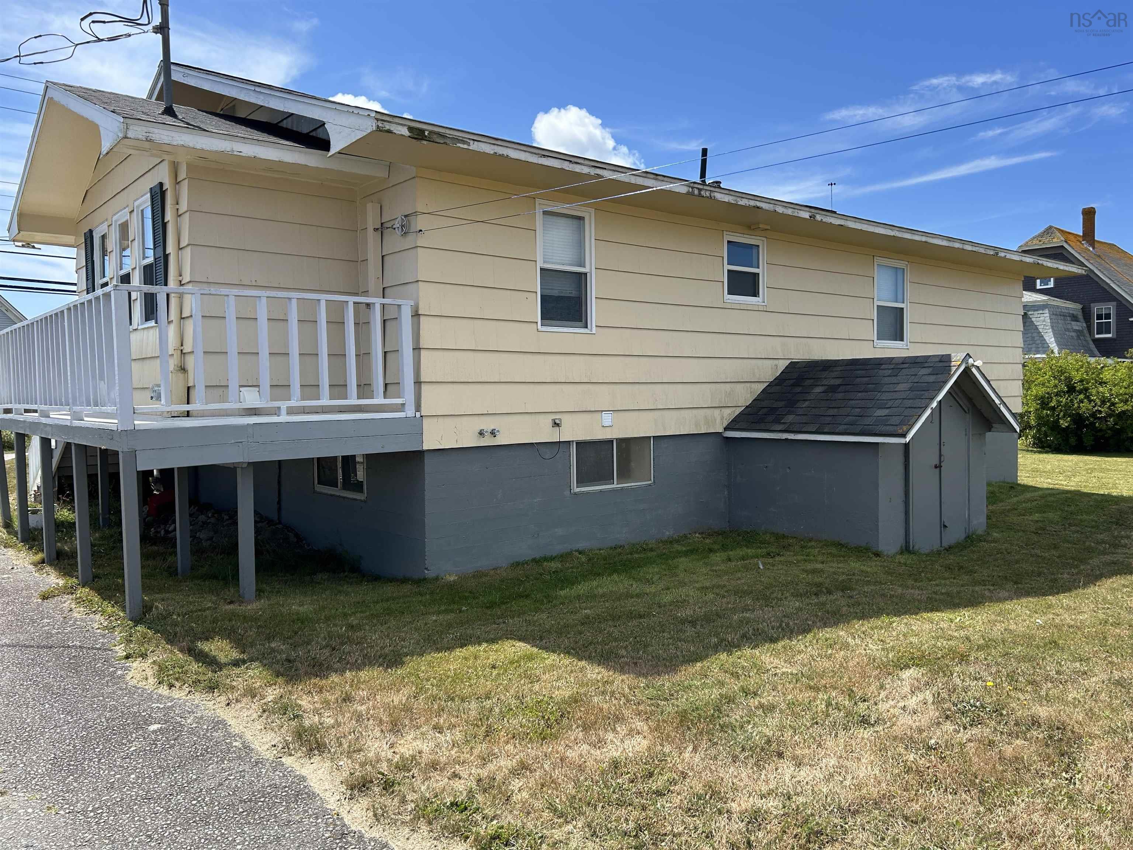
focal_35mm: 26
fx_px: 851
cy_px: 425
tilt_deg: -0.9
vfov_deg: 53.1
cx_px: 566
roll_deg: +0.1
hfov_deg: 67.3
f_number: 1.5
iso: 50
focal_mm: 5.7
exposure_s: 1/2762
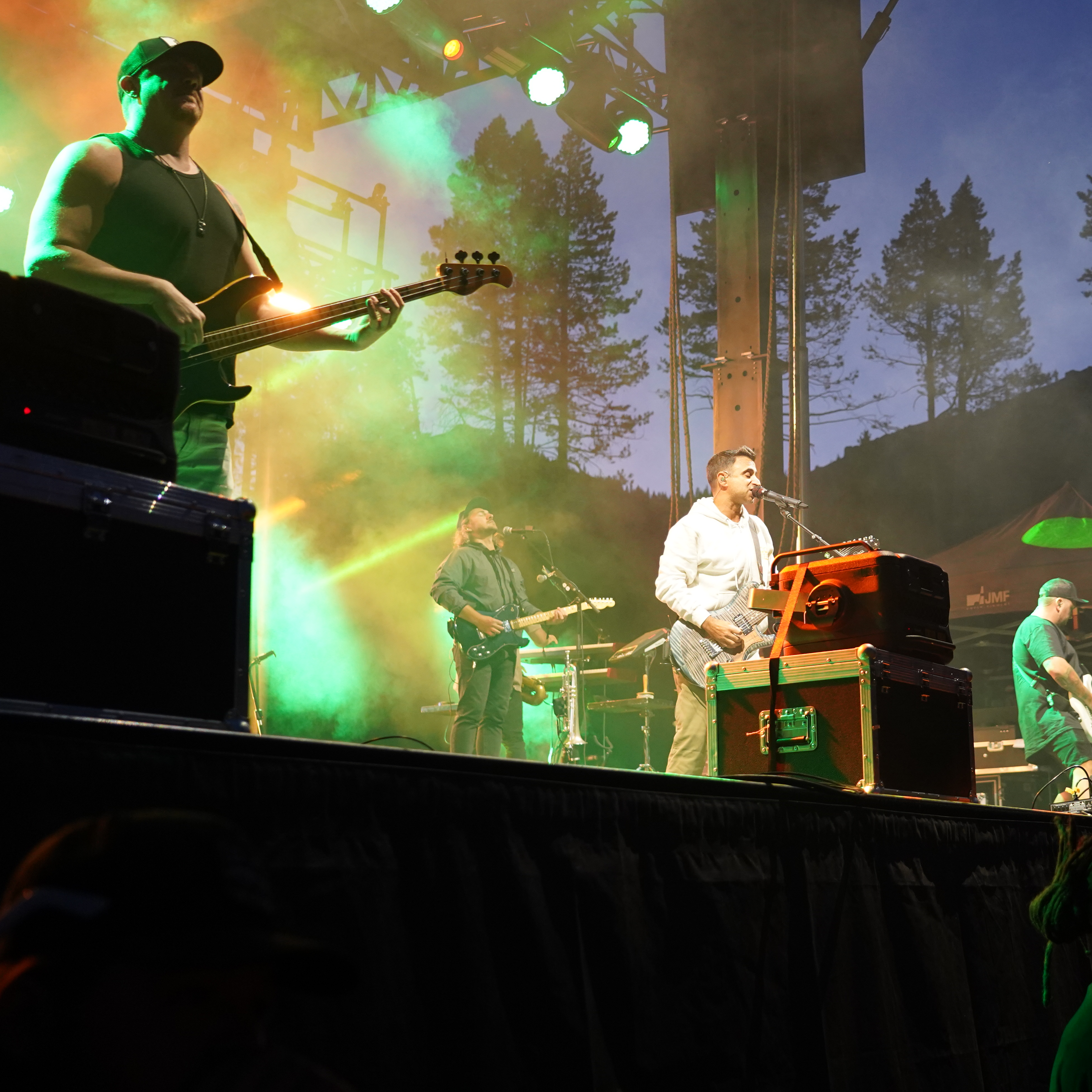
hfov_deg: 32.1
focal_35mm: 52
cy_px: 536
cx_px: 826
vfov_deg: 32.8
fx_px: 1856
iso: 2500
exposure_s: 1/160
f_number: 4
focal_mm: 40
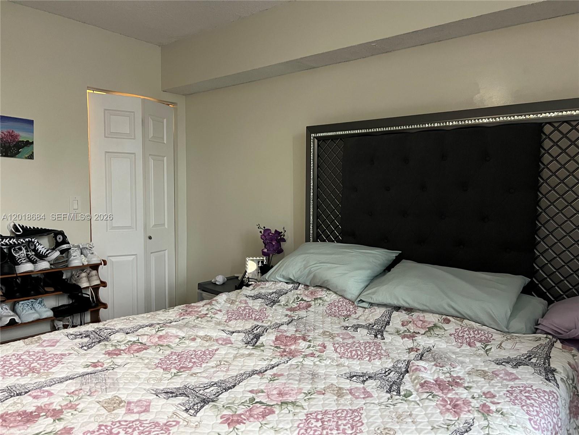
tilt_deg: -4.3
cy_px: 218
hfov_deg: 67.3
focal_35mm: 26
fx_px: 435
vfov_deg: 53.1
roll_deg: -0.4
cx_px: 290
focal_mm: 5.7
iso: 400
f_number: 1.5
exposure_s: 1/60
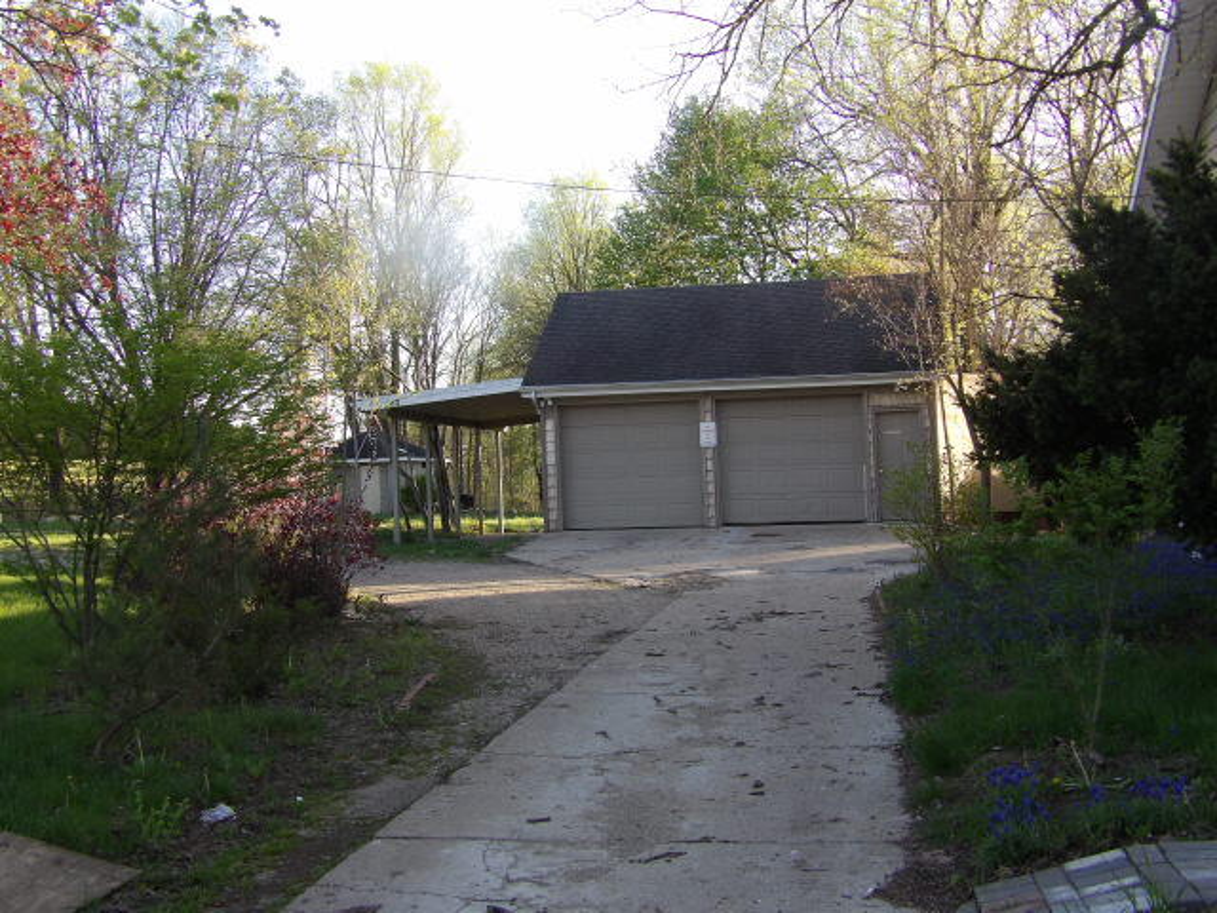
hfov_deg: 47.9
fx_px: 1371
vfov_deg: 36.8
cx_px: 608
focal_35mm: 39
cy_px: 456
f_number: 3.7
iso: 100
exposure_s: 1/103
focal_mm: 7
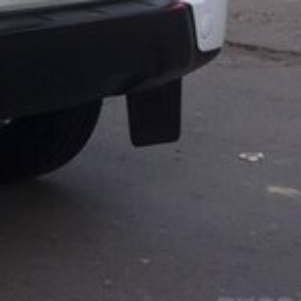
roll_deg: +0.1
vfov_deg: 14.2
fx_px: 1122
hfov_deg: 13.3
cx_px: -291
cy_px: -158
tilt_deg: +1.5
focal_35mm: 114
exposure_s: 1/471
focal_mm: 4.15
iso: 32
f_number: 2.2
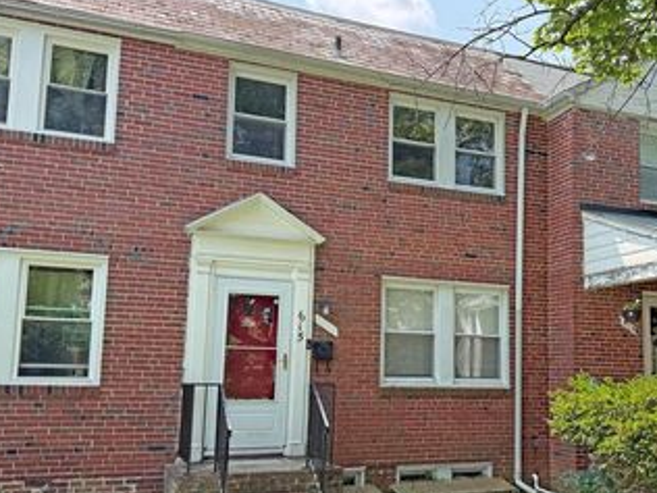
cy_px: 284
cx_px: 426
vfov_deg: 37.6
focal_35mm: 38
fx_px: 721
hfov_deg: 48.3
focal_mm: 6.76
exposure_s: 1/1493
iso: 100
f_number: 1.78
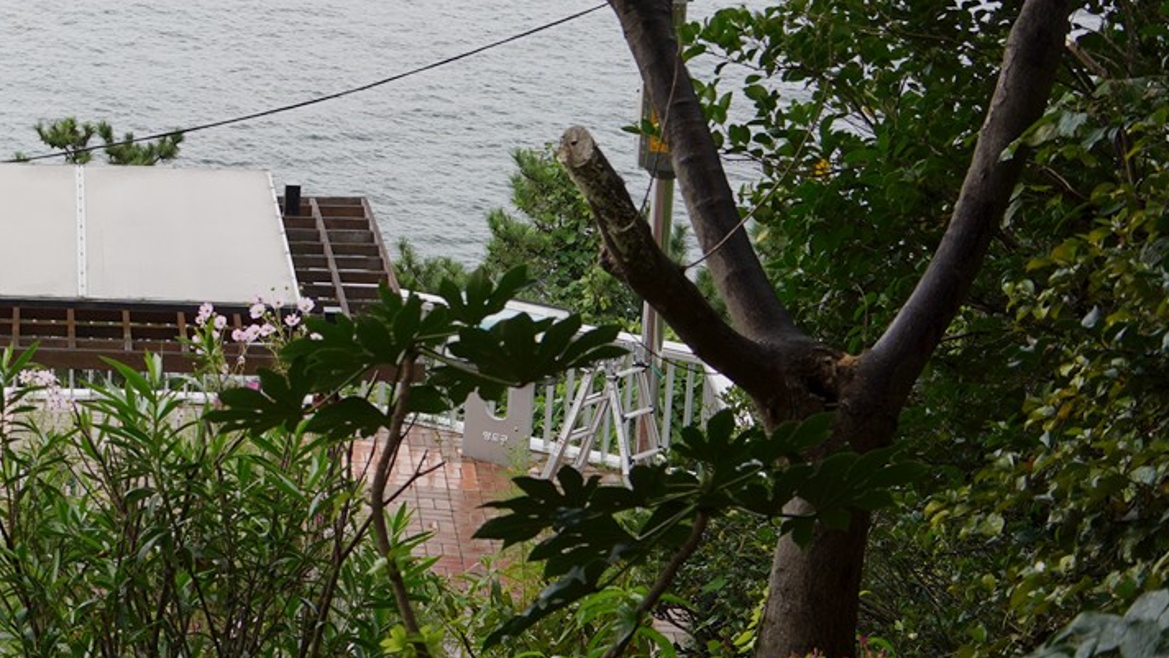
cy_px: 2
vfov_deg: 11.6
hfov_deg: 19.0
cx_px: -399
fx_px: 3194
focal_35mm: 103
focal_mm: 35
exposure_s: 1/100
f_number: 6.3
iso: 100
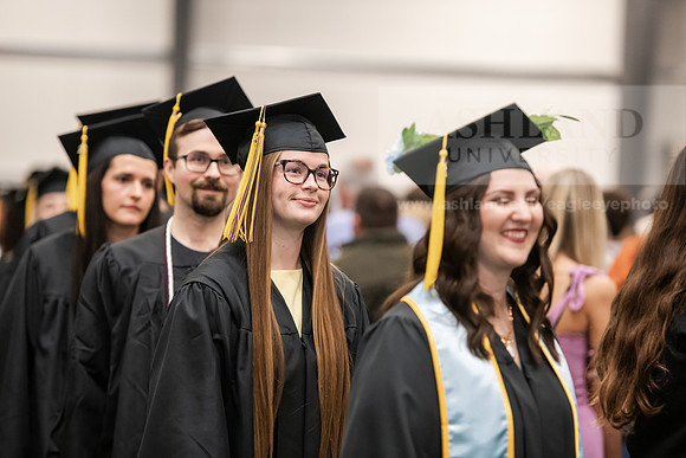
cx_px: 343
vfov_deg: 8.3
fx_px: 3145
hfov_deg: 12.4
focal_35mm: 165
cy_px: 229
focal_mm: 165
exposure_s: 1/200
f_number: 3.2
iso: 2500
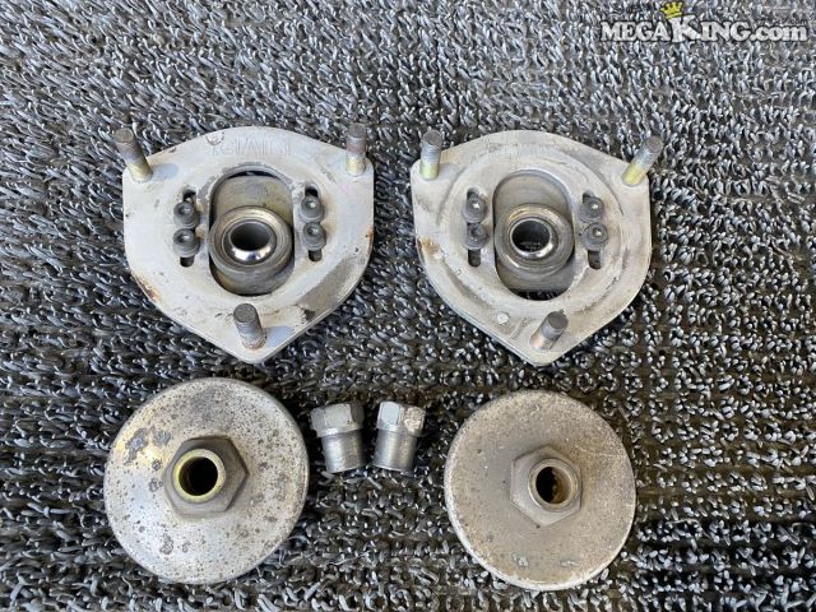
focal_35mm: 26
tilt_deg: -70.2
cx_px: 408
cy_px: 306
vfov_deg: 53.1
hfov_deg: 67.3
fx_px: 613
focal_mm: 4.25
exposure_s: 1/60
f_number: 1.8
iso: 80
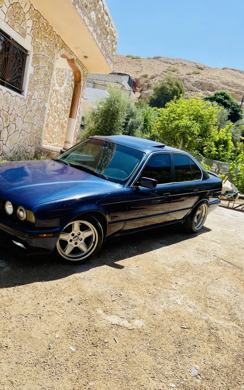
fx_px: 298
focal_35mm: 28
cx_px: 97
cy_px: 196
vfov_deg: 66.5
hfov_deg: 44.3
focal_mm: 5.1
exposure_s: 1/3922
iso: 50
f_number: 1.6
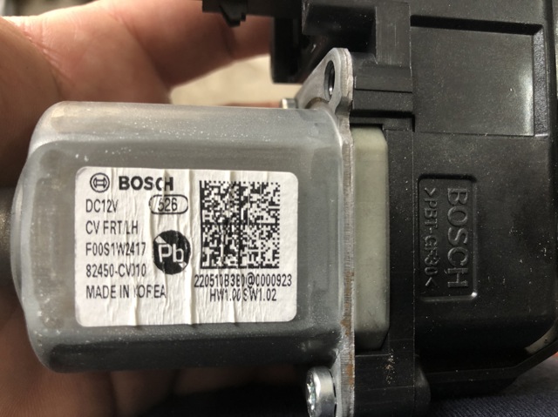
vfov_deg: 49.7
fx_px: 451
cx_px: 279
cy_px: 208
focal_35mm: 28
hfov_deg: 63.5
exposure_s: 1/15
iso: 40
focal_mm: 3.99
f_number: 1.8
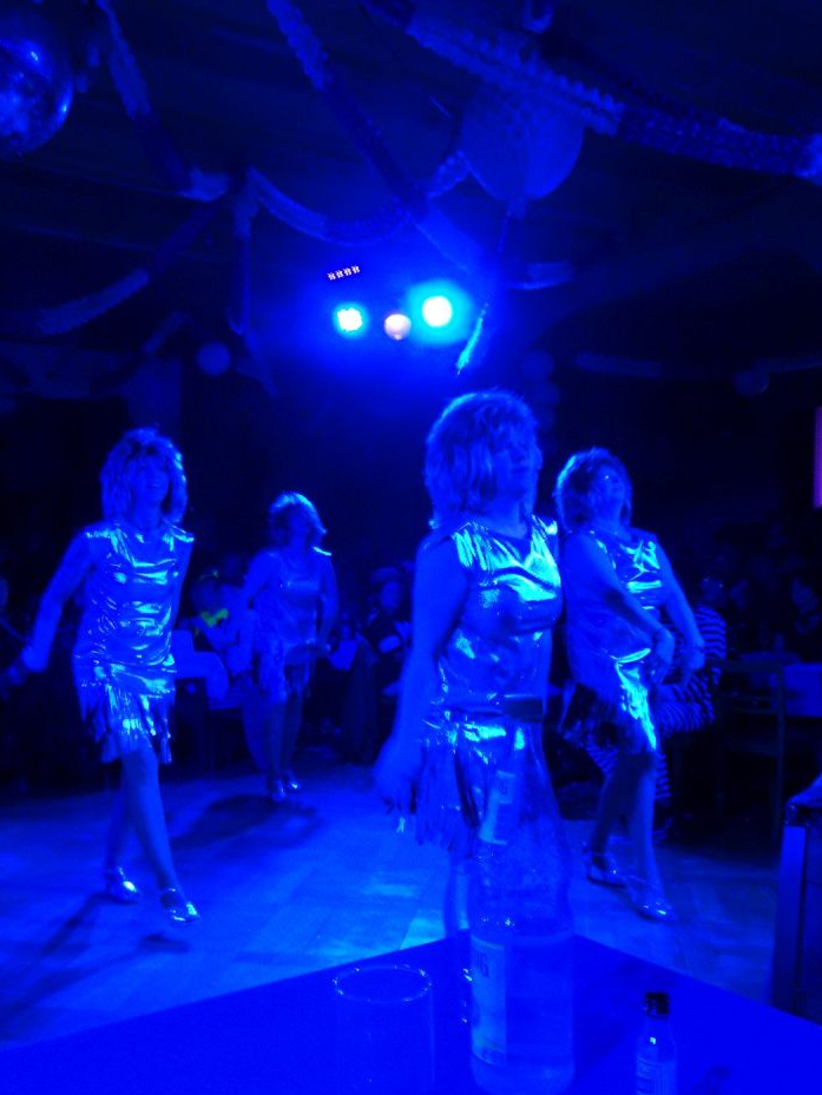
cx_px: 394
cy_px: 629
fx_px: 981
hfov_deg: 45.4
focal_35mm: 31
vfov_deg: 58.1
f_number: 3.5
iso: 200
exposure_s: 1/30
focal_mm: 4.1
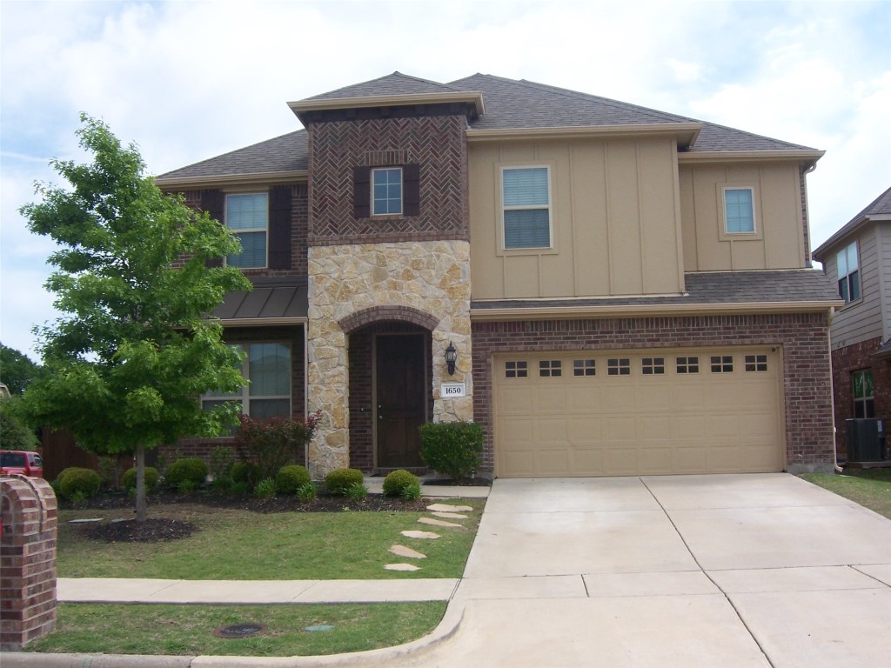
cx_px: 446
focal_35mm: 36
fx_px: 927
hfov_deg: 51.4
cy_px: 334
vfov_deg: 39.7
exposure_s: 1/400
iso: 80
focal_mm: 6.2
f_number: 4.5
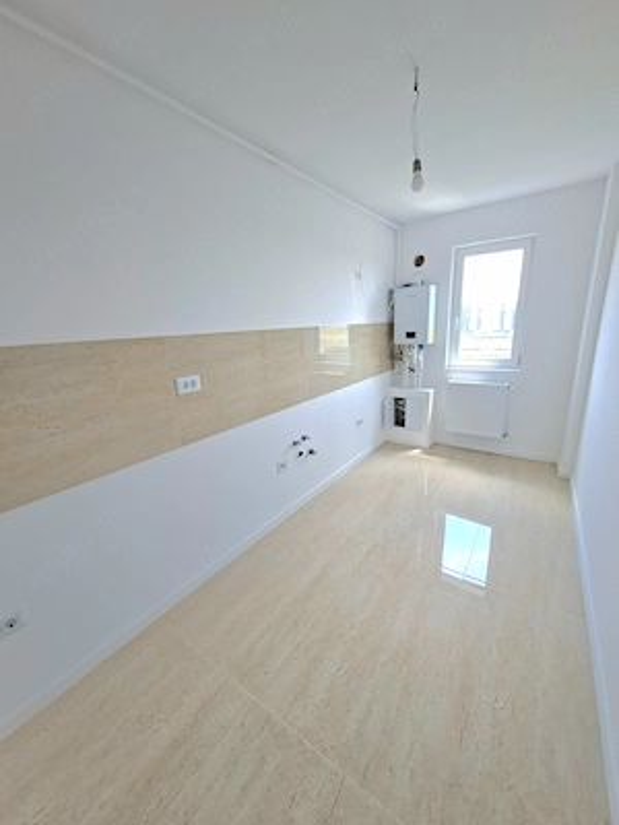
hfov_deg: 89.9
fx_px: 310
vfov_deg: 106.2
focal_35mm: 13
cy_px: 412
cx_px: 310
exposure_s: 1/50
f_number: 2.2
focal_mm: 1.74
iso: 40
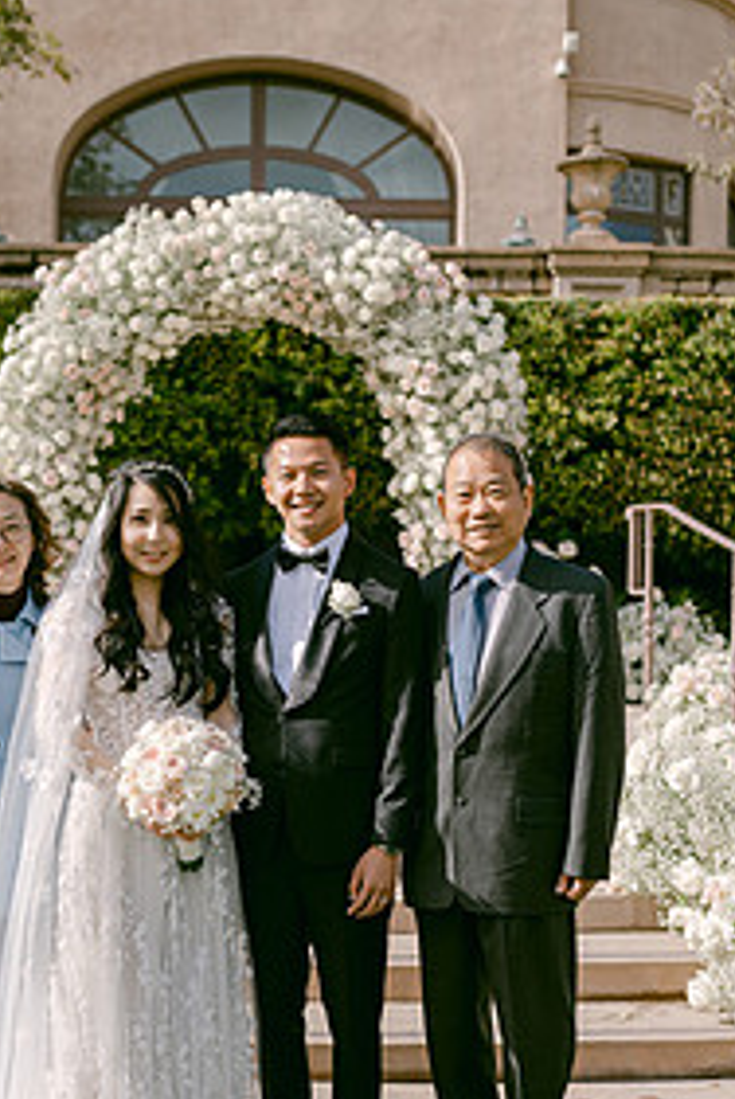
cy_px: 739
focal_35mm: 56
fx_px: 1711
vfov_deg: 35.2
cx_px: 242
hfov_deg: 24.1
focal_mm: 35
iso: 100
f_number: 2.8
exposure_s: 1/4000
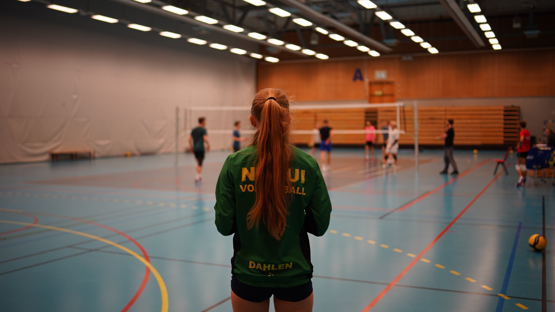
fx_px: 545
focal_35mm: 37
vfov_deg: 32.0
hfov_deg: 54.0
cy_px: 162
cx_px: 276
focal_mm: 35
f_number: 1.8
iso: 320
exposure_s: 1/160
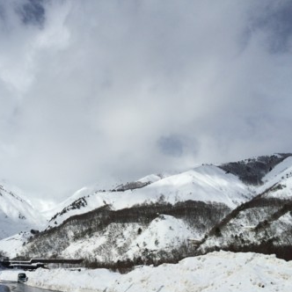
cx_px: 110
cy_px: 148
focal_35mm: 36
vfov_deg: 46.0
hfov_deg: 45.7
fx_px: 344
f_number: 2.2
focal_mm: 4.12
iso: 40
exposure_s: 1/13699
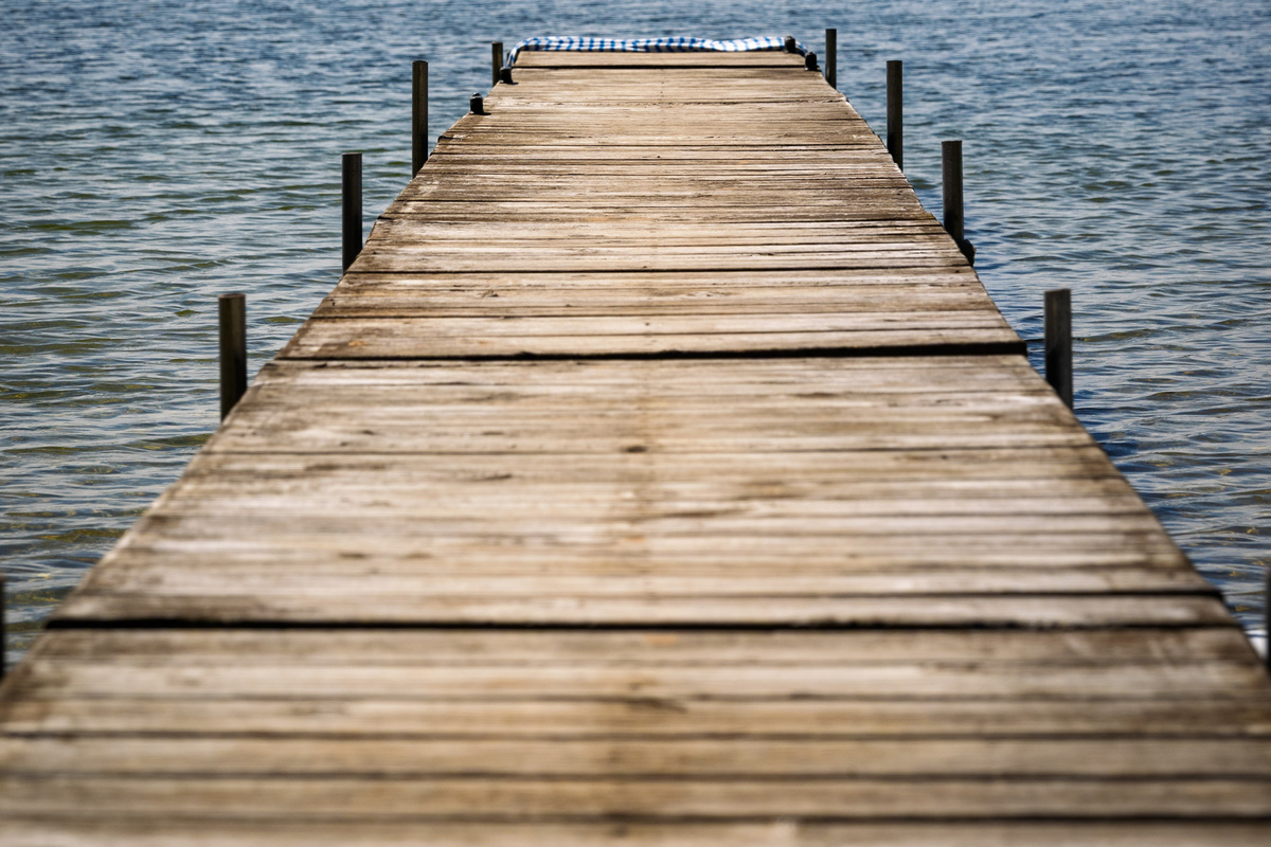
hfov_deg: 19.5
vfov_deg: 13.0
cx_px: 636
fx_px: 3707
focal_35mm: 105
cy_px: 424
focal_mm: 105
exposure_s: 1/1600
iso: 250
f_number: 8
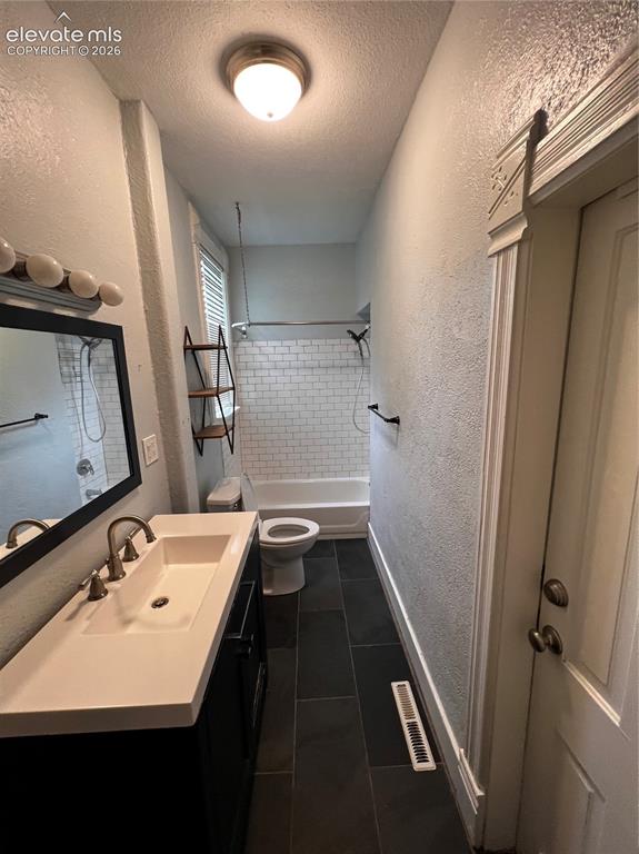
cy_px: 427
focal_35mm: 13
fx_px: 320
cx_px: 320
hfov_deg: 89.9
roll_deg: +0.8
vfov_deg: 106.2
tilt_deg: -9.1
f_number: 1.8
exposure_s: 1/120
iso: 200
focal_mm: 1.57
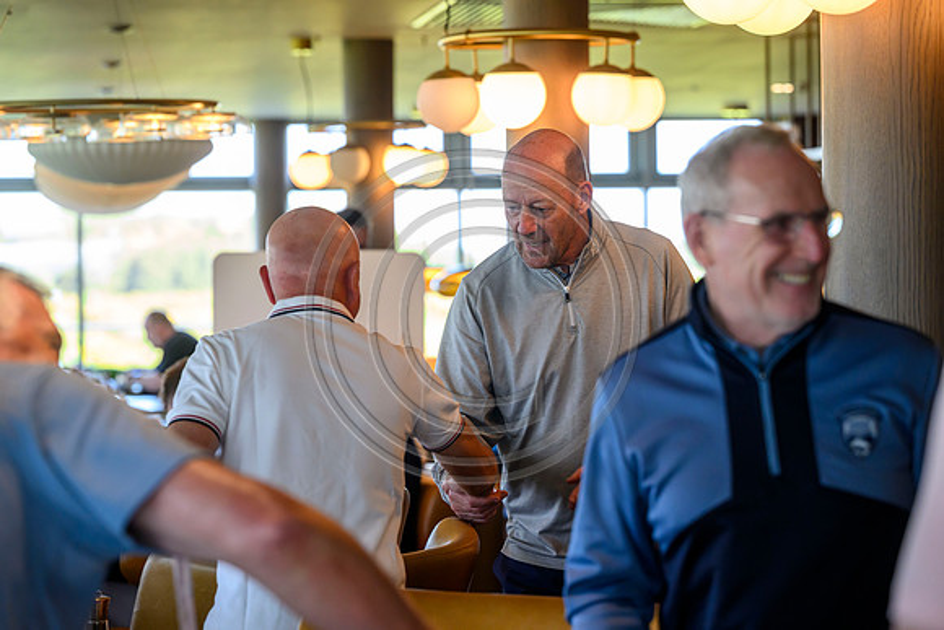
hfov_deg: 18.6
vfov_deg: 12.5
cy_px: 315
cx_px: 472
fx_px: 2885
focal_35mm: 110
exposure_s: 1/400
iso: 2000
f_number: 4
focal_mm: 110
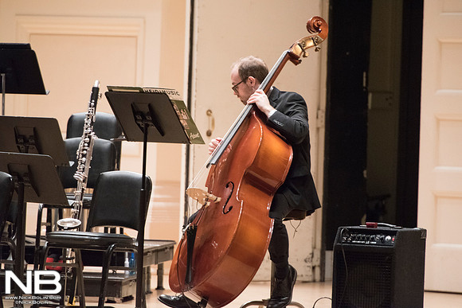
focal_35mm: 400
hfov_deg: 5.2
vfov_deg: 3.4
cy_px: 154
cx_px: 231
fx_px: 5134
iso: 12800
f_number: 6.3
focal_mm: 400
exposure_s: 1/160
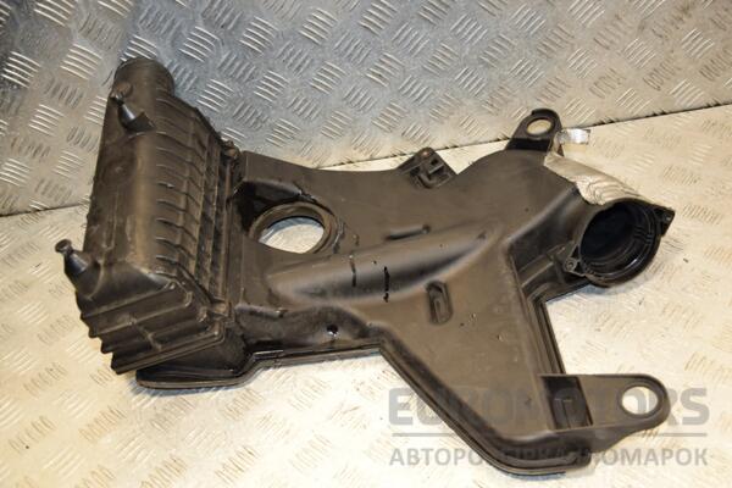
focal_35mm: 39
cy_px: 244
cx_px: 366
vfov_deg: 34.2
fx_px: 793
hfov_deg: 49.6
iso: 800
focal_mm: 26
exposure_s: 1/160
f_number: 5
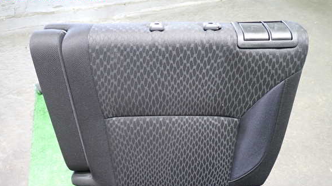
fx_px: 246
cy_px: 116
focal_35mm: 28
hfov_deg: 67.9
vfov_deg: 41.2
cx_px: 168
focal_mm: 4.5
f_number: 2
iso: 500
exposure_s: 1/30
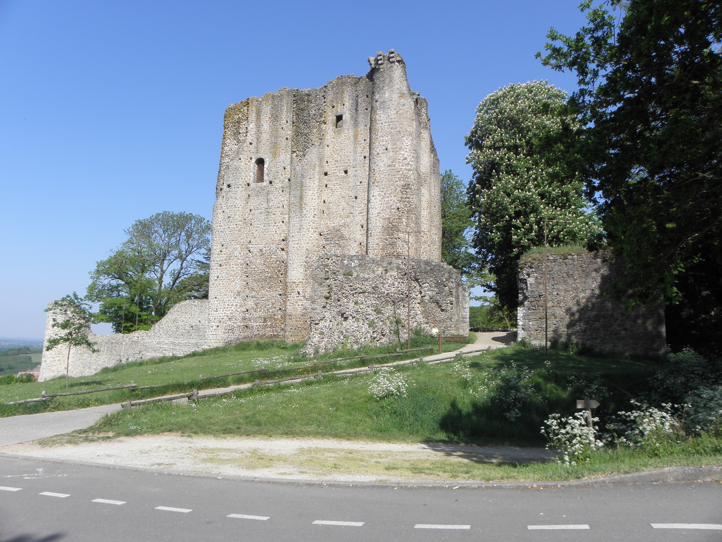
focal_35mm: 26
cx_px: 361
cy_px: 271
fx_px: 542
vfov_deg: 53.1
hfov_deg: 67.3
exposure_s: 1/250
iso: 64
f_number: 5.6
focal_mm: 4.6
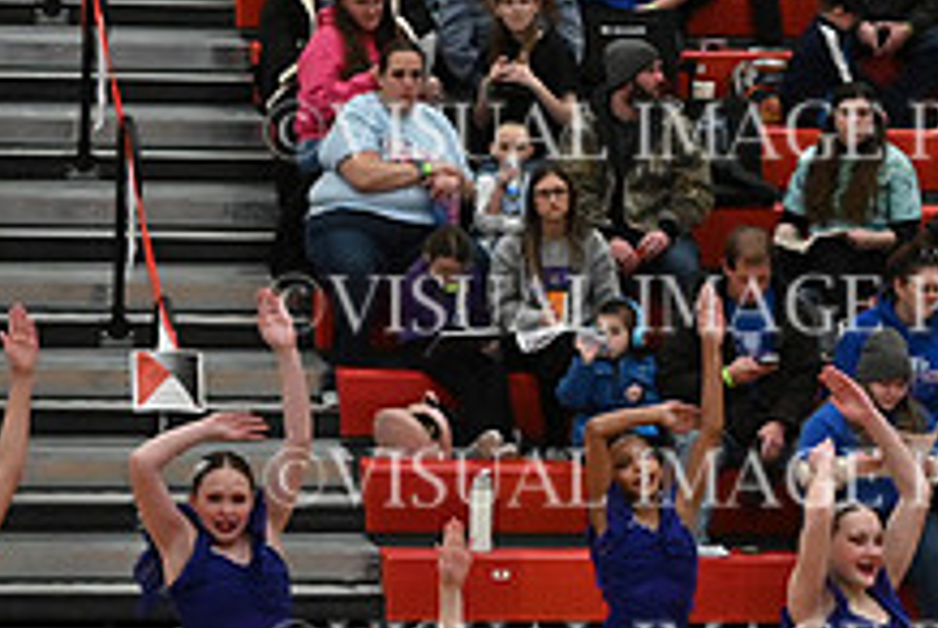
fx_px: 7279
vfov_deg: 4.9
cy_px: 738
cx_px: 886
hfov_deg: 7.3
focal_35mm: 279
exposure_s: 1/400
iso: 5000
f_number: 4
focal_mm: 70
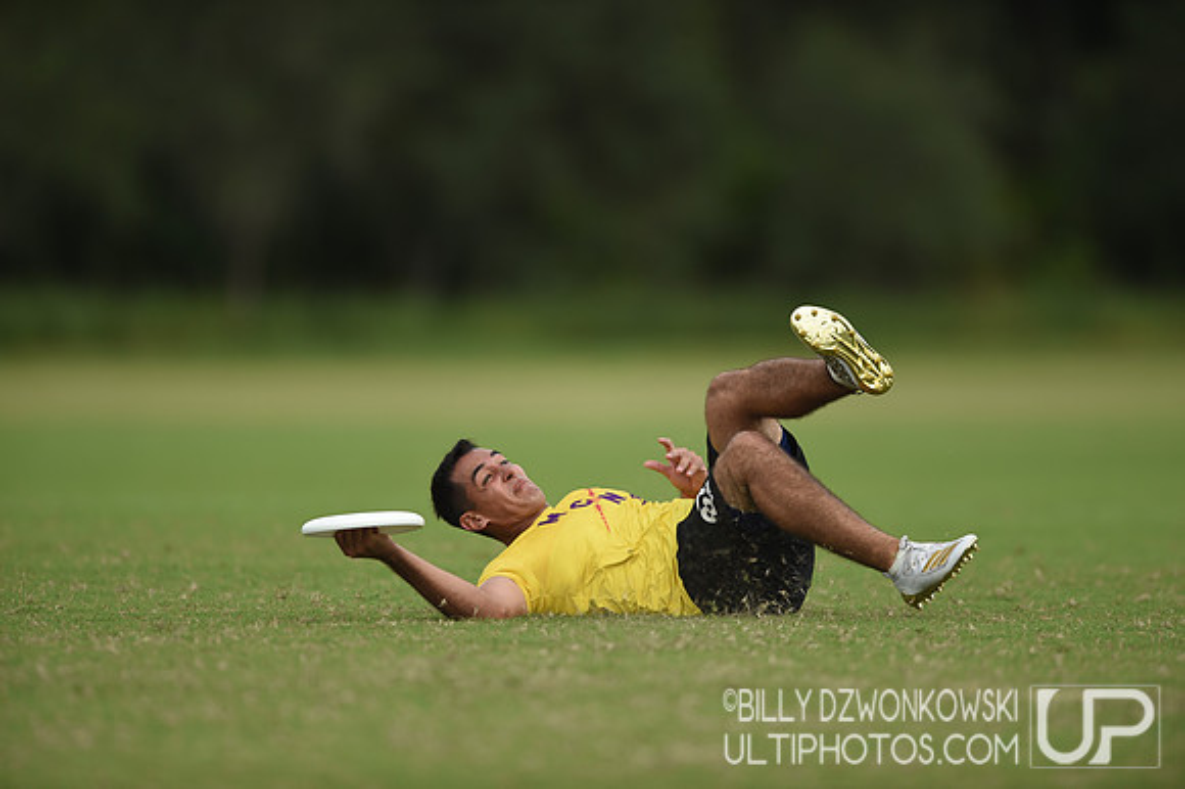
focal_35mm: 400
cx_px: 592
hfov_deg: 5.2
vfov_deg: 3.4
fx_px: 13159
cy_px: 394
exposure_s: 1/2000
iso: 160
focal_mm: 400
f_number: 2.8
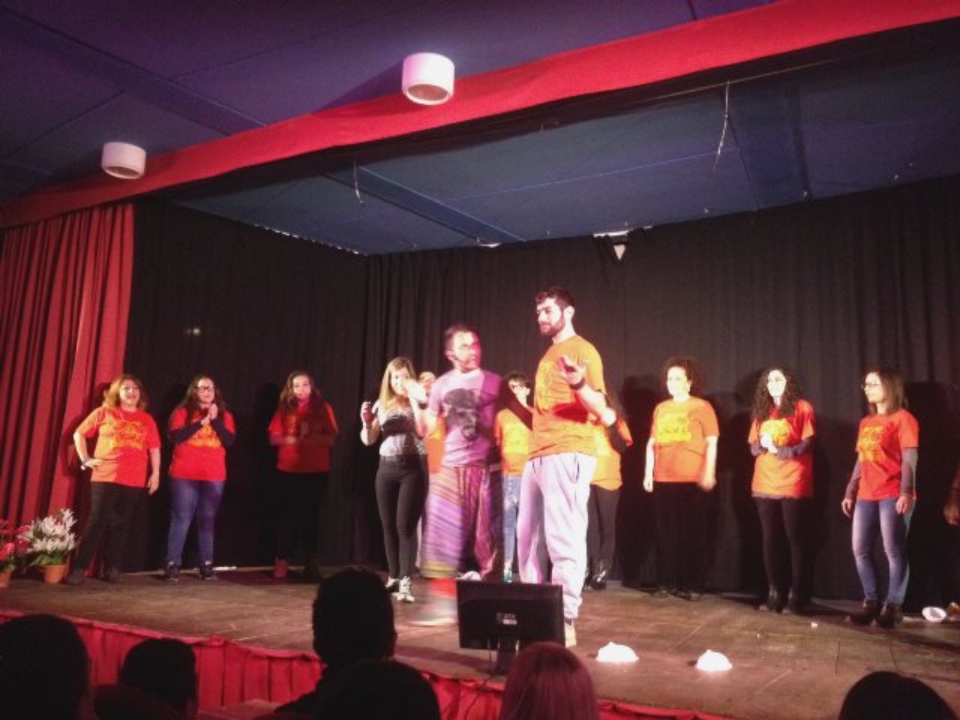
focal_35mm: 35
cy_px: 360
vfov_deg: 40.7
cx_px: 480
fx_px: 971
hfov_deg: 52.6
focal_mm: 4.28
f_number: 2.4
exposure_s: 1/15
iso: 640
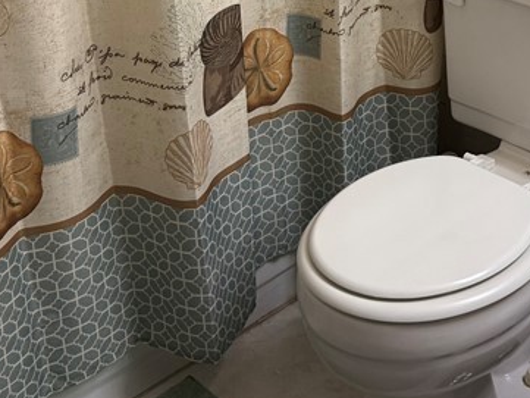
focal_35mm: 68
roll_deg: +1.5
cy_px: -97
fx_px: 1041
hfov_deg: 27.9
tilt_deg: -16.1
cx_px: 430
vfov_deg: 20.1
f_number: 1.78
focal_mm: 6.76
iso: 200
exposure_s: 1/114
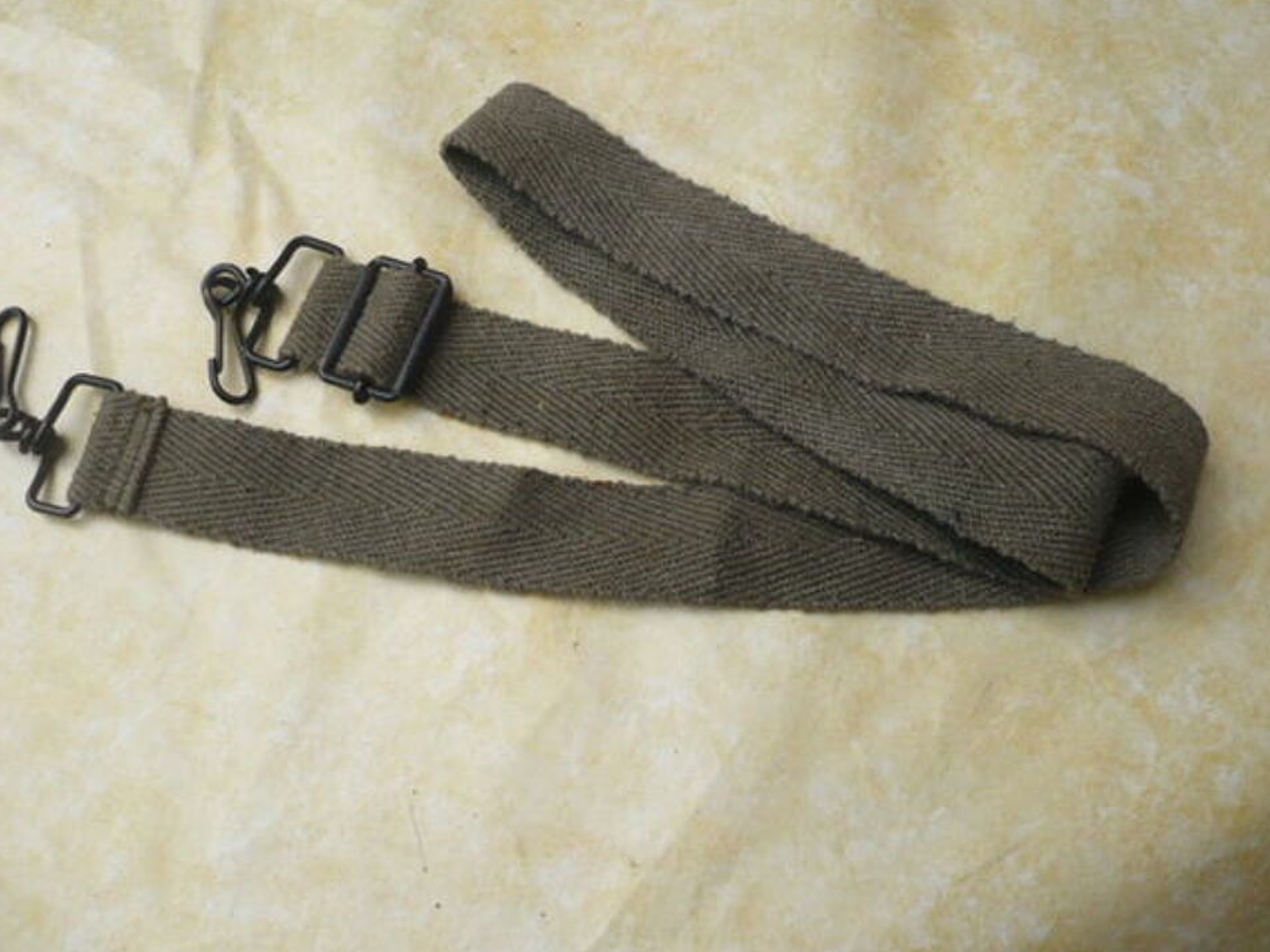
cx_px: 636
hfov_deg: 50.1
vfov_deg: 38.6
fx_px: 1357
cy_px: 451
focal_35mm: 37
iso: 100
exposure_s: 1/640
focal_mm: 5.8
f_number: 2.8
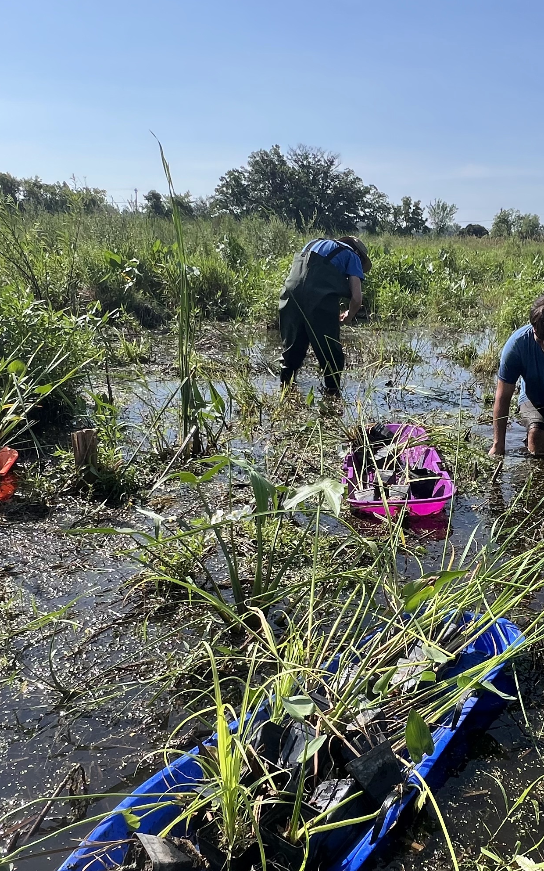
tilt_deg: -18.8
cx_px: 390
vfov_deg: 66.2
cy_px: 495
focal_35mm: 28
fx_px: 664
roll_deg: -2.8
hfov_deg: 43.5
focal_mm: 1.57
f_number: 1.8
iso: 32
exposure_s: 1/833
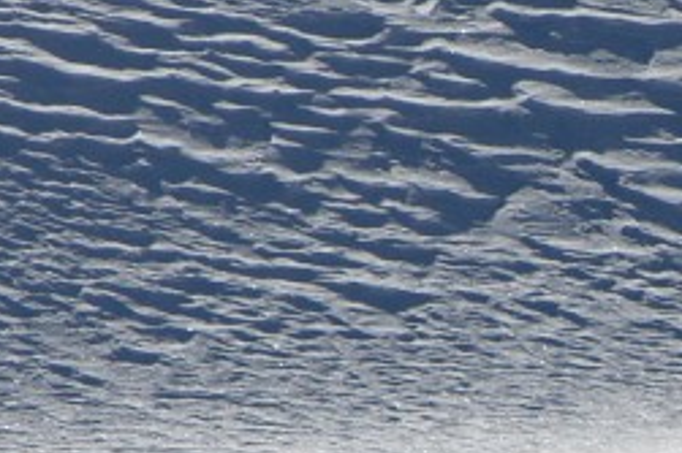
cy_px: 361
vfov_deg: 1.2
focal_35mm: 1189
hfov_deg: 1.7
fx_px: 22509
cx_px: 946
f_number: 7.4
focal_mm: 71.2
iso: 50
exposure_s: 1/553
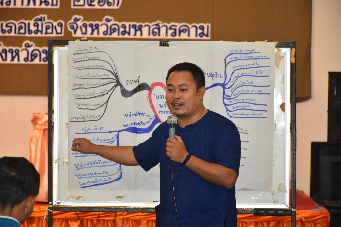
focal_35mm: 150
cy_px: 114
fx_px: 1421
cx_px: 170
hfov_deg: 13.7
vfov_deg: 9.1
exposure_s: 1/60
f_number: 5.6
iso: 800
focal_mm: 100
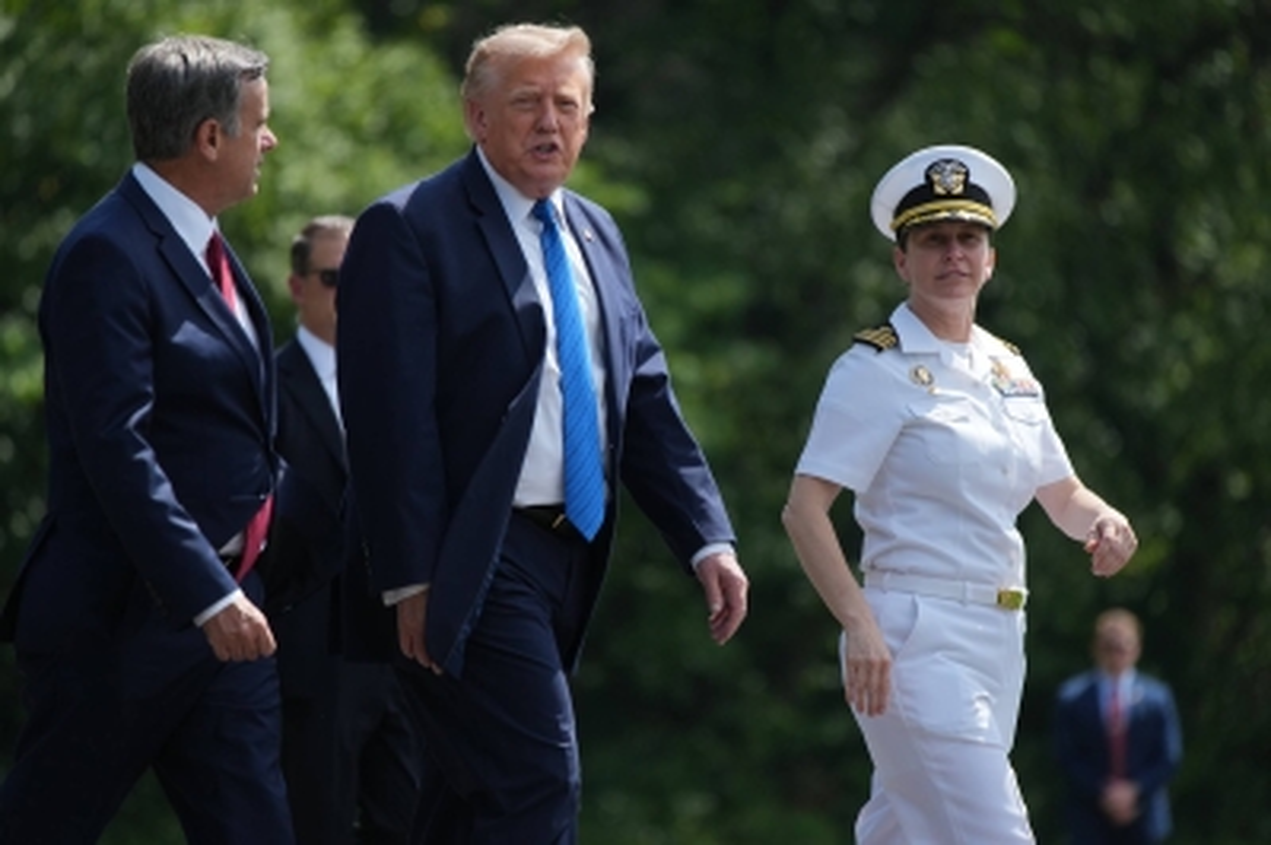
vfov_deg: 3.9
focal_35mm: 352
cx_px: 636
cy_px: 422
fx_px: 12417
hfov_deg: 5.9
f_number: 5.6
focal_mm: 352
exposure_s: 1/2000
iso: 500
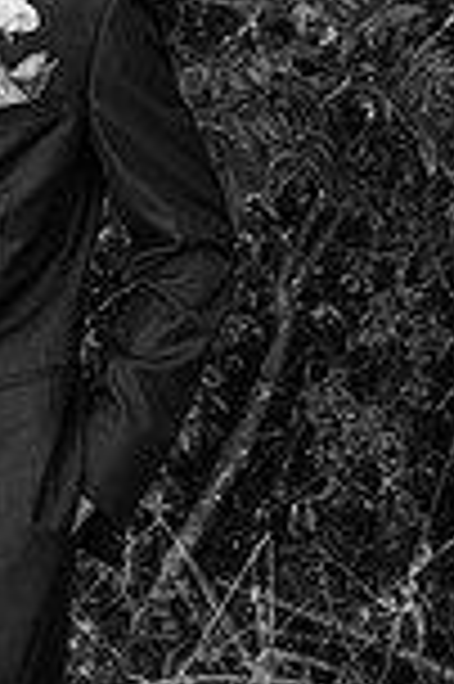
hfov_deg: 17.7
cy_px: -162
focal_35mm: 71
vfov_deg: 25.3
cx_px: -162
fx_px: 1346
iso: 200
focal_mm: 24
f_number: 2.8
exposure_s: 1/400
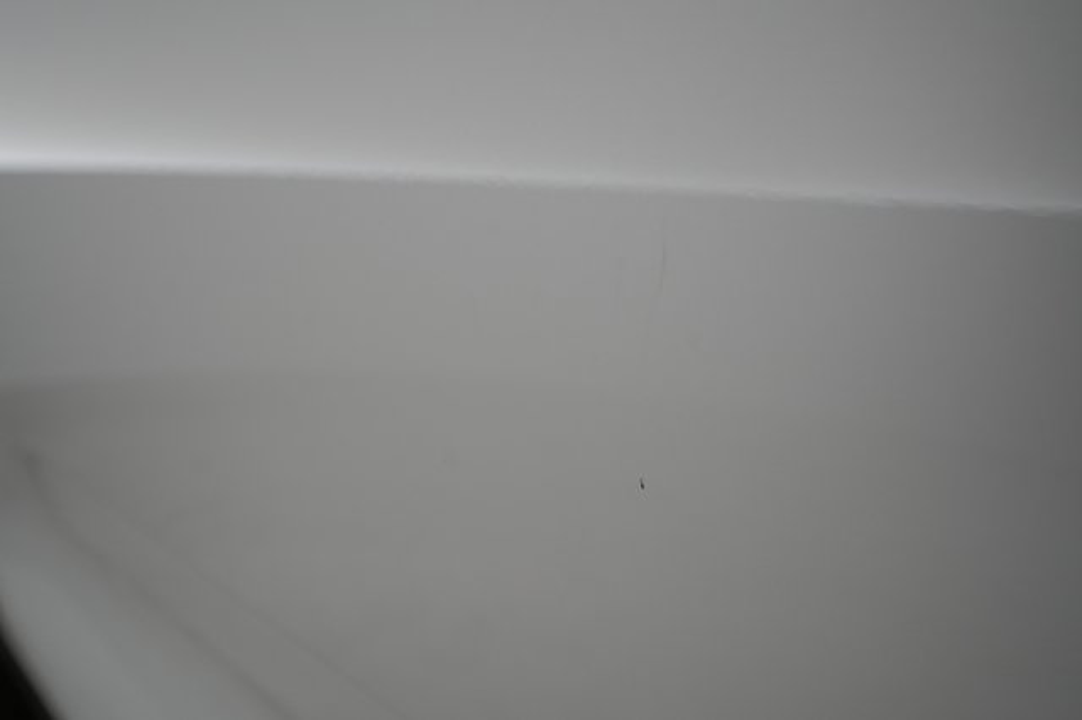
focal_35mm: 28
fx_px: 841
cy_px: 360
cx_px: 541
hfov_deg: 65.5
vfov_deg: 46.4
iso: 1250
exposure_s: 1/100
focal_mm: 28
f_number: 5.6
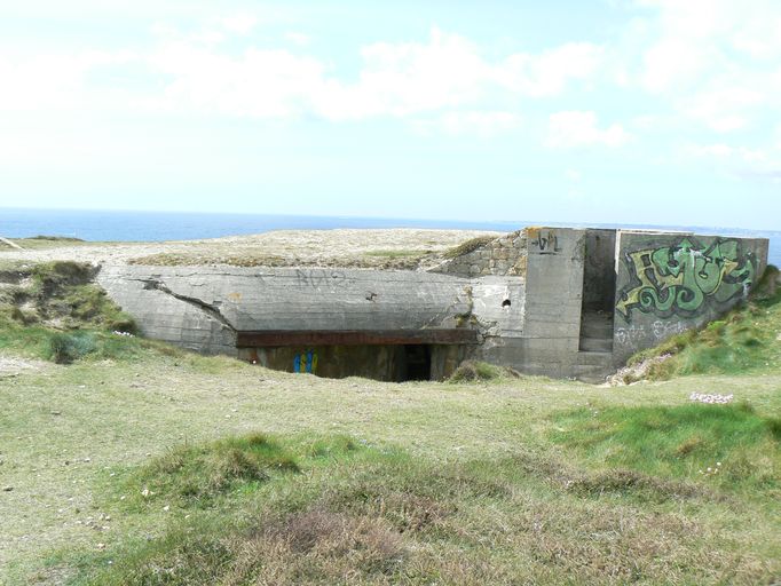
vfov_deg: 39.7
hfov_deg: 51.3
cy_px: 293
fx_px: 813
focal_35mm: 36
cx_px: 390
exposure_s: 1/320
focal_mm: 6
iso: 80
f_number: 5.6
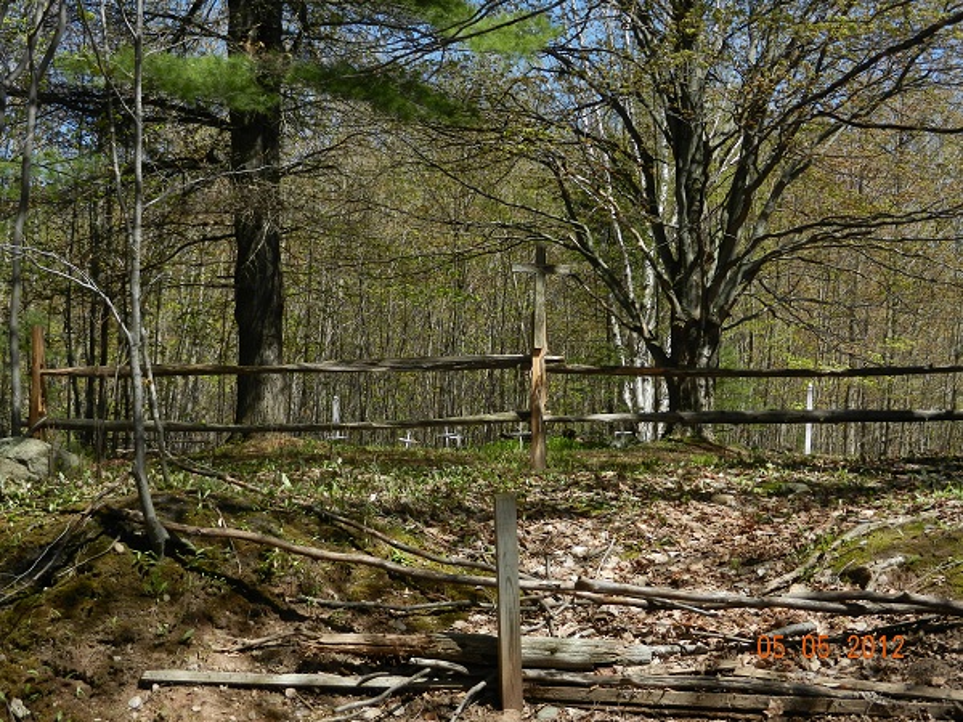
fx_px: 1474
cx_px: 482
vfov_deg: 27.5
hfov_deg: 36.2
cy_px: 361
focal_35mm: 53
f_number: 4.4
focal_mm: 9.4
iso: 160
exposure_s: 1/800
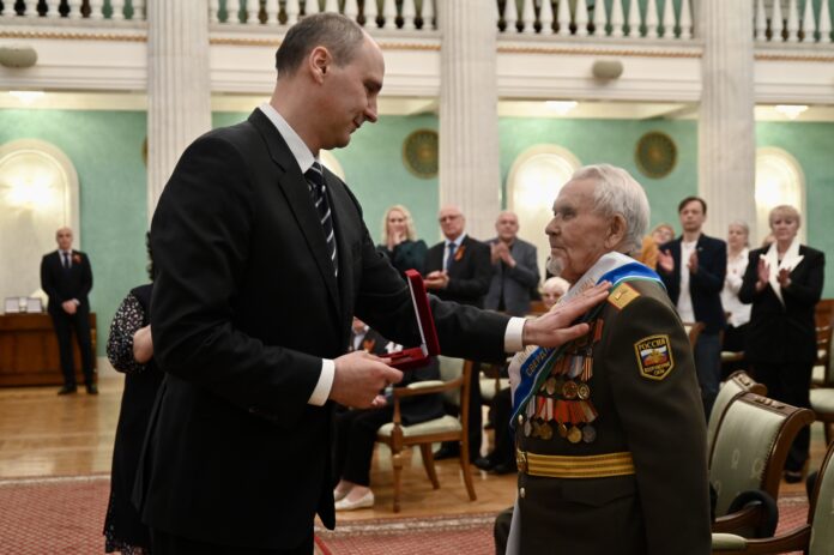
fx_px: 1204
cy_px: 278
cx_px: 417
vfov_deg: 26.0
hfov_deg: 38.2
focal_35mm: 52
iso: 2500
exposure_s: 1/100
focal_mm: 52
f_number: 4.8
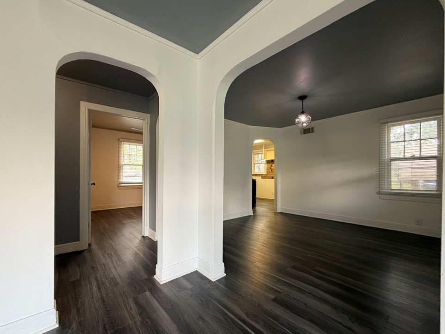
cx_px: 222
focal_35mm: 15
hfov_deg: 98.2
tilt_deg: +0.8
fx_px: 193
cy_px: 174
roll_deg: +0.3
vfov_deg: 81.7
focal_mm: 2.22
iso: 250
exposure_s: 1/60
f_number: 2.2
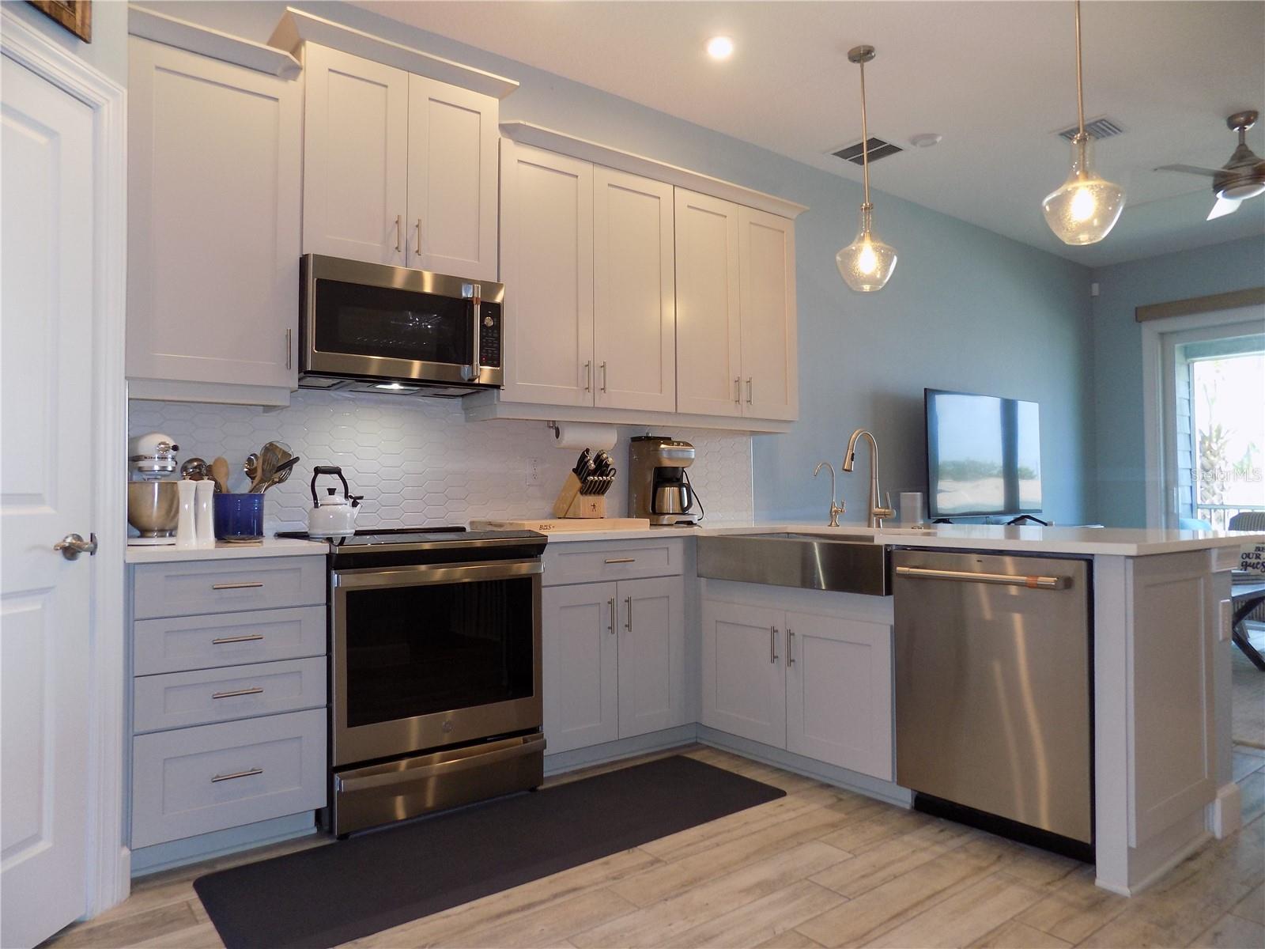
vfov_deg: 58.9
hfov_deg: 73.9
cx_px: 632
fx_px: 841
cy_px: 474
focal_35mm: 23
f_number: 3.1
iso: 160
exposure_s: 1/30
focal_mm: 4
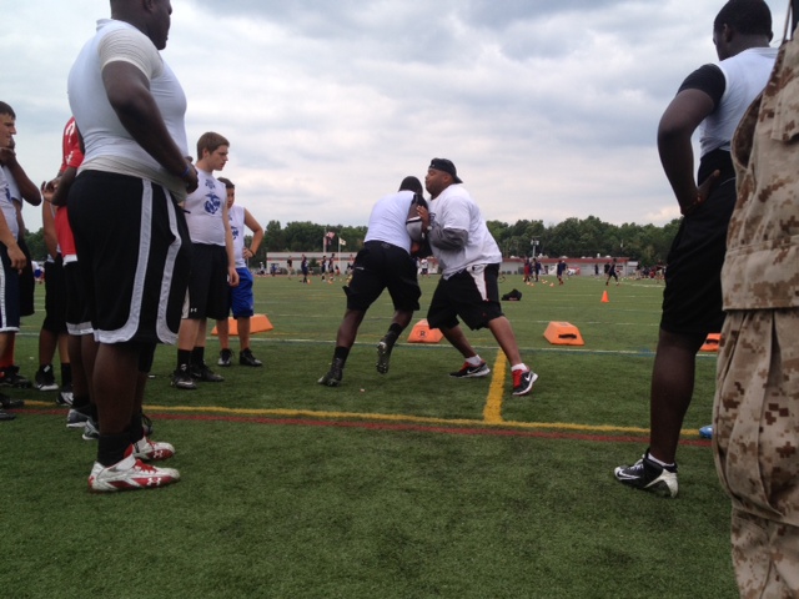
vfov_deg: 40.7
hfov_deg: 52.6
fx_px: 808
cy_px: 300
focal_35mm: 35
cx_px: 400
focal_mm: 4.28
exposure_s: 1/1314
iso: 64
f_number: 2.4
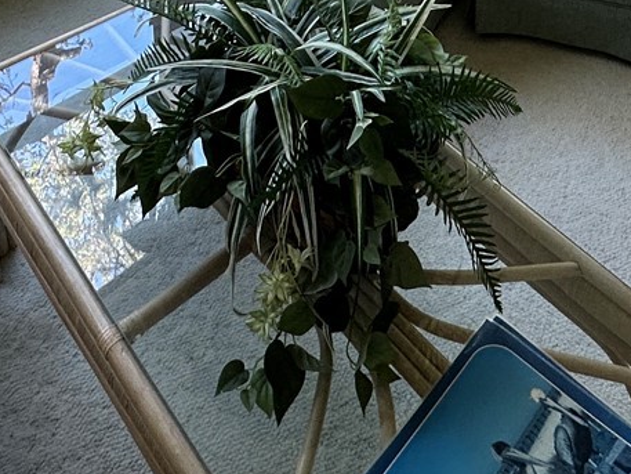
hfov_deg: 38.8
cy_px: -315
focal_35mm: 49
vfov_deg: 22.0
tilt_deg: -17.5
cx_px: 376
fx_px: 893
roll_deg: -1.8
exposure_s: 1/99
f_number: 2.2
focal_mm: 2.22
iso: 50
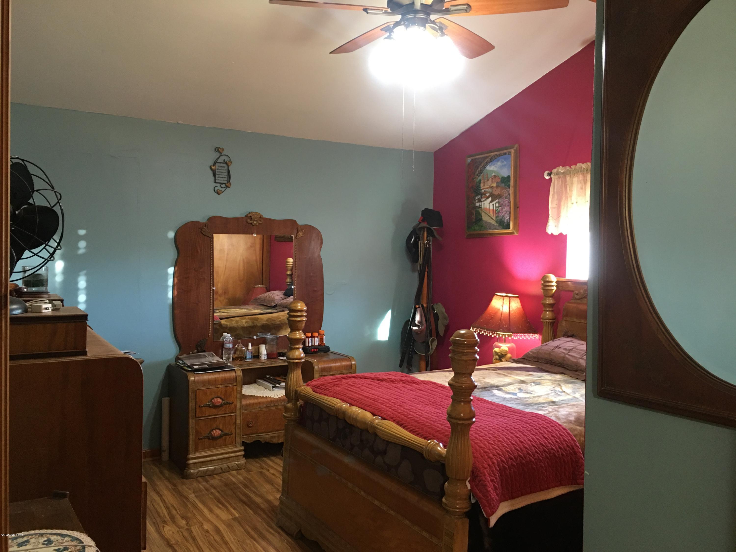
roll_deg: -1.2
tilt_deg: -1.3
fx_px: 617
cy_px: 276
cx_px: 368
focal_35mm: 29
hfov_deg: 61.7
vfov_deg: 48.2
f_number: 2.2
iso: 80
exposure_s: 1/15
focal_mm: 4.15
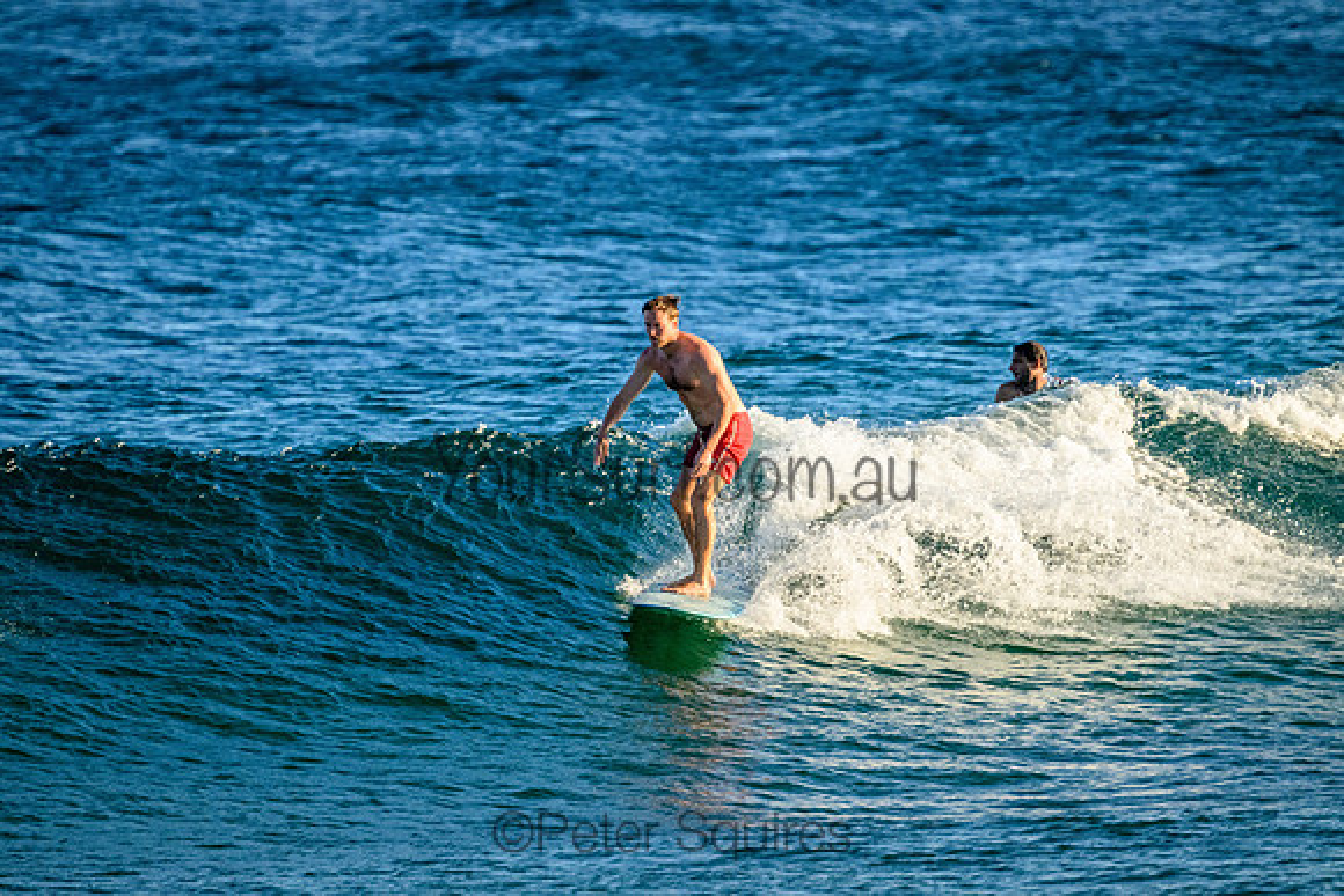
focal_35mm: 800
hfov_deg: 2.6
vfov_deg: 1.7
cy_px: 448
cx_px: 672
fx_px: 29872
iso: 3600
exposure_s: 1/2000
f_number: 11
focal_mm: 800
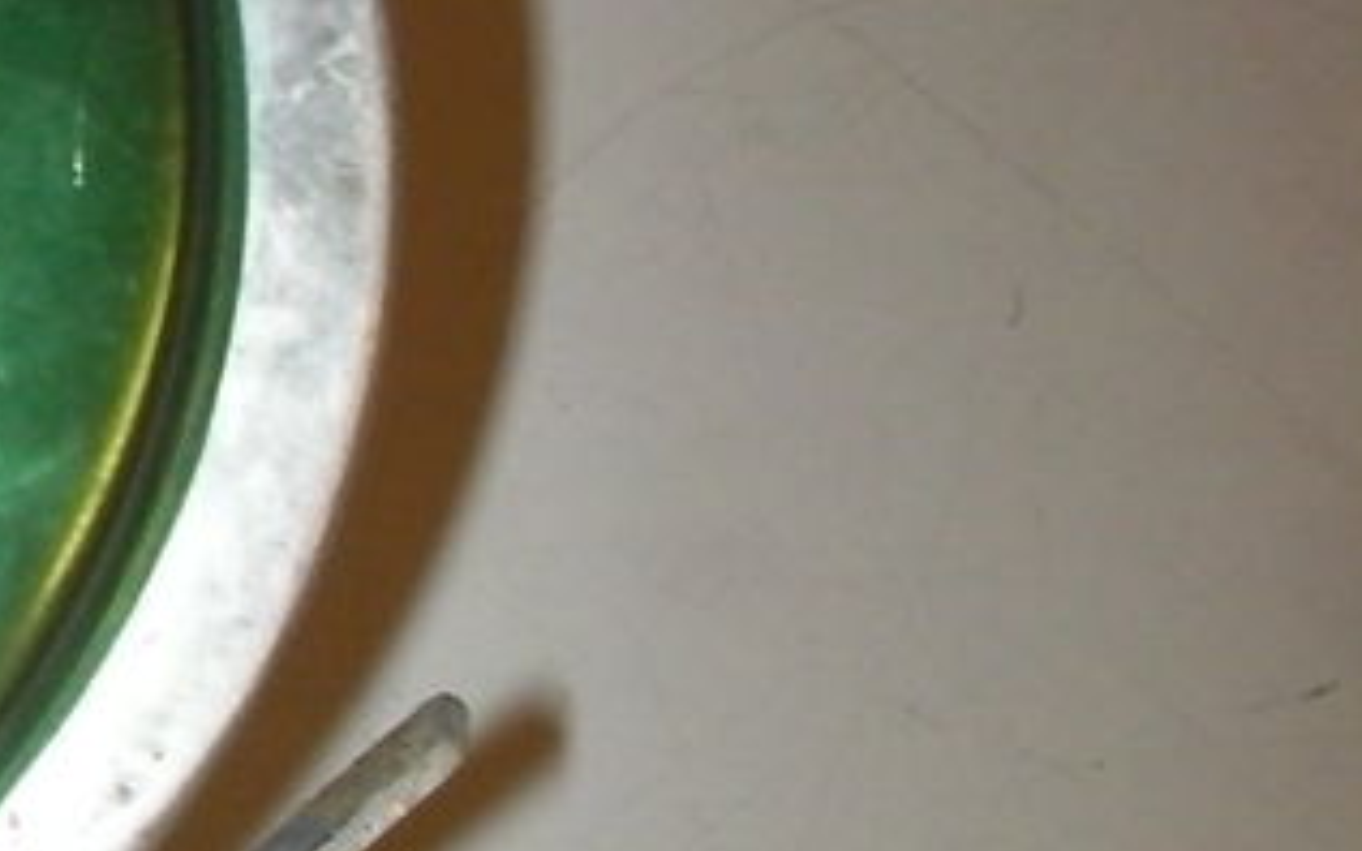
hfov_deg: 15.1
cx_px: -769
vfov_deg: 10.3
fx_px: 4713
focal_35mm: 127
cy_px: 193
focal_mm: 6.3
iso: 200
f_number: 5.6
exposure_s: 1/30
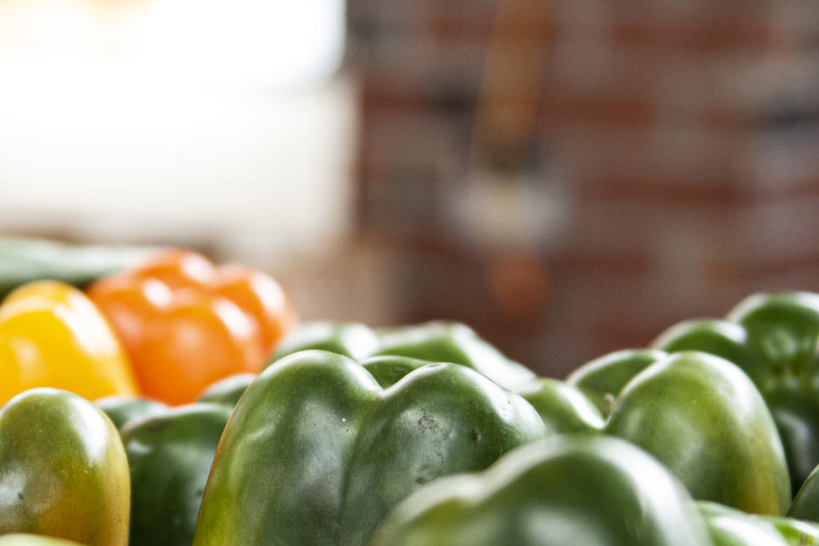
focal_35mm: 124
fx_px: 2820
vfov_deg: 11.0
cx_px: 213
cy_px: 312
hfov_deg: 16.4
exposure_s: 1/160
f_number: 2.8
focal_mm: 40
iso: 400
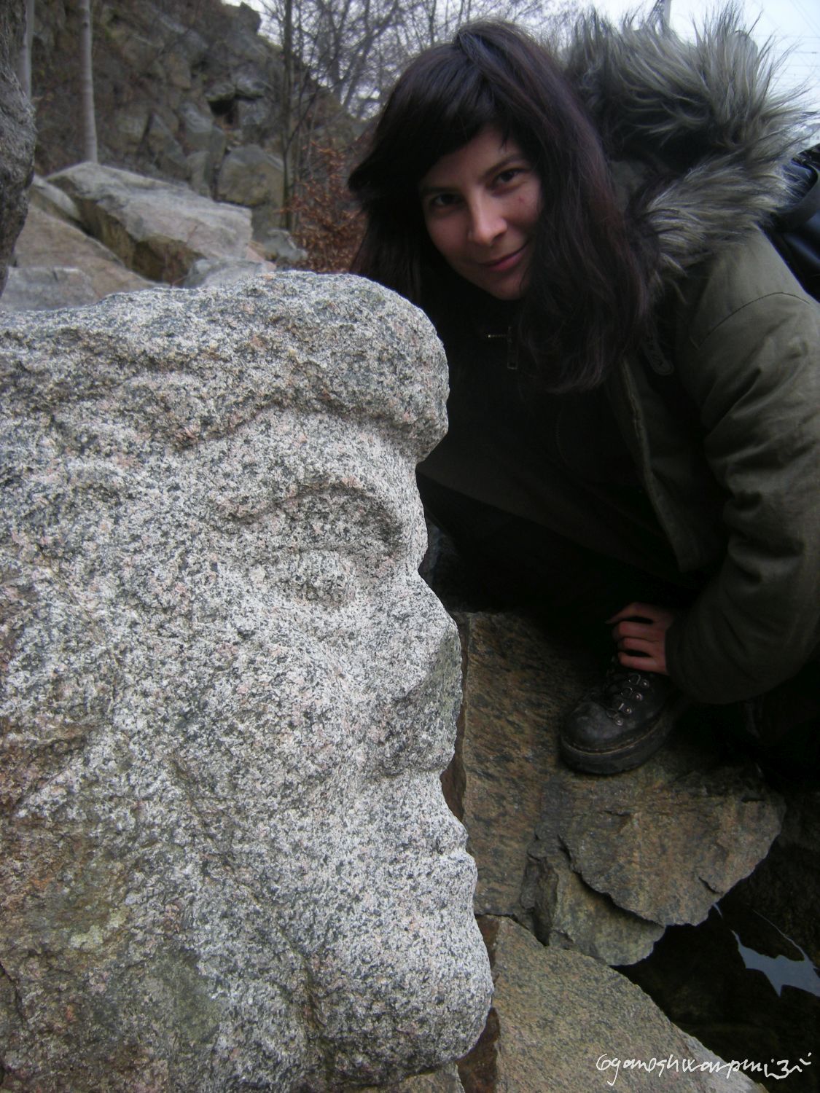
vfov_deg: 63.4
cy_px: 546
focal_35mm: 28
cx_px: 410
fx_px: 884
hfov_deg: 49.7
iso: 88
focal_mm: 4.7
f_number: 2.8
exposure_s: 1/56.2
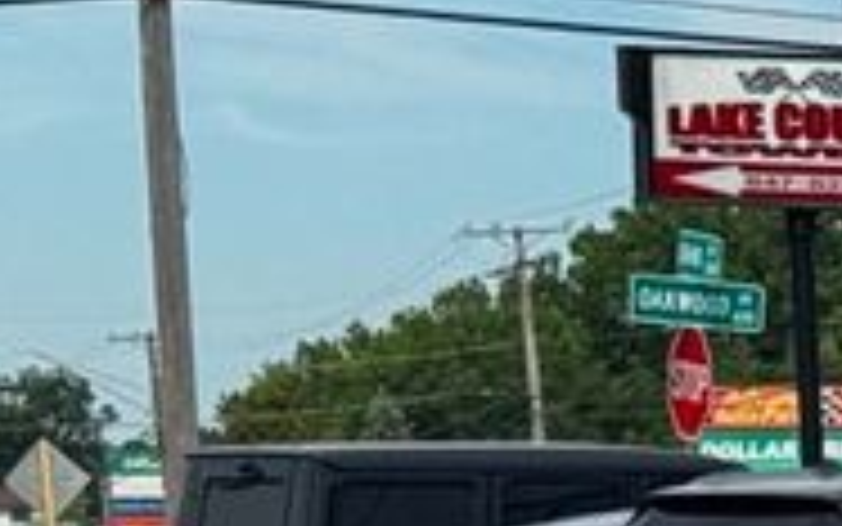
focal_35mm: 279
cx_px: 2287
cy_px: 1335
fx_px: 6404
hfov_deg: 6.9
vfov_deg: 4.6
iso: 64
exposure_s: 1/3425
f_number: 1.78
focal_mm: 6.76
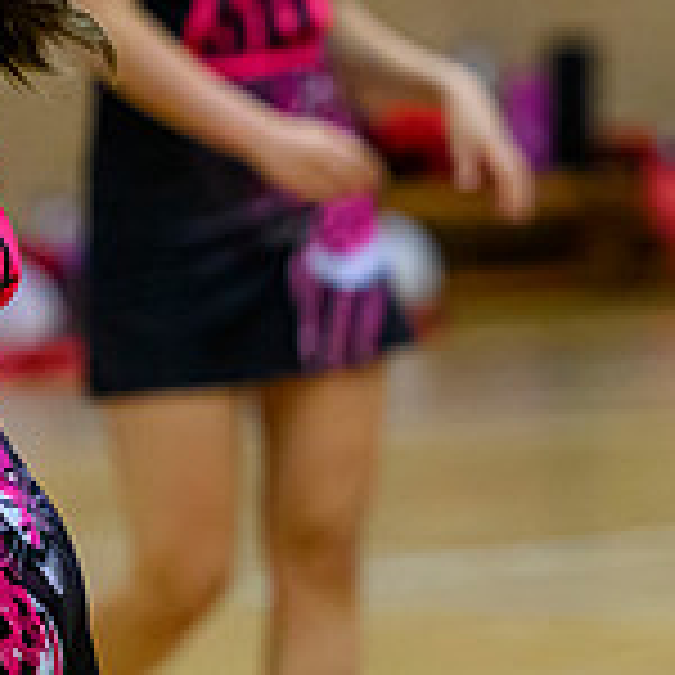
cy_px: 241
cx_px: -319
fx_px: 14605
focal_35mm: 662
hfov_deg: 2.6
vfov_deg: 2.6
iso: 4000
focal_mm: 140
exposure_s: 1/800
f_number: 3.2
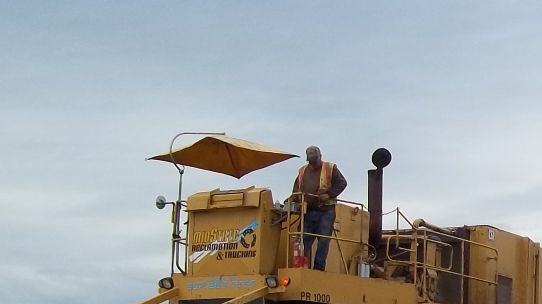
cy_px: 333
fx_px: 1581
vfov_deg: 10.9
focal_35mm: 110
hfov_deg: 18.0
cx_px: 733
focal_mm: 5.7
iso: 64
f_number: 2.9
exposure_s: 1/200
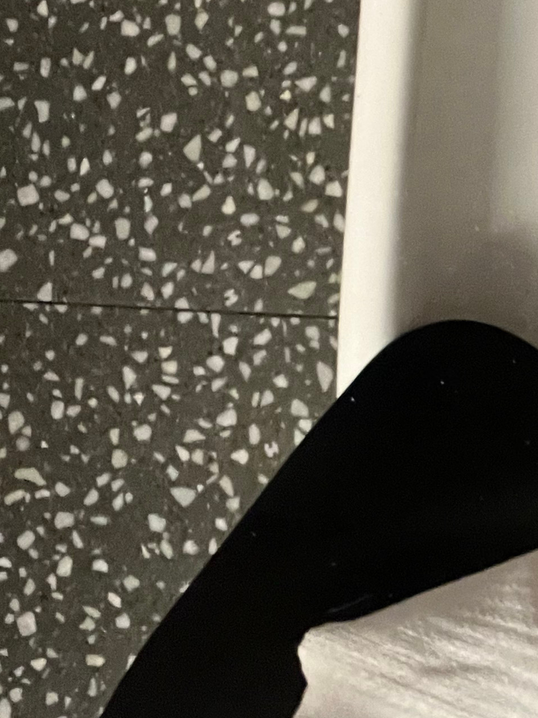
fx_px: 1512
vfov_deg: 26.7
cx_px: 843
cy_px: 386
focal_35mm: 73
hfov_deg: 17.7
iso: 1000
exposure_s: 1/15
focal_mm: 2.71
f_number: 2.2
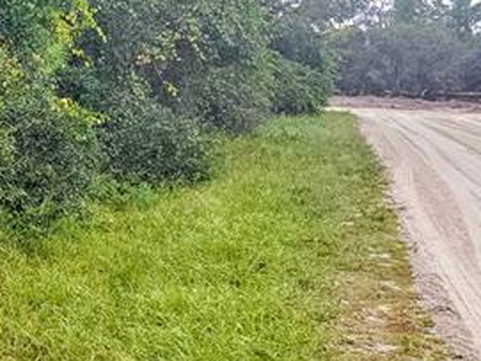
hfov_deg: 19.2
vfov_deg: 16.8
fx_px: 1208
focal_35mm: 87
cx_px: -272
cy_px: 43
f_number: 1.7
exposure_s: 1/120
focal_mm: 6.3
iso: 200
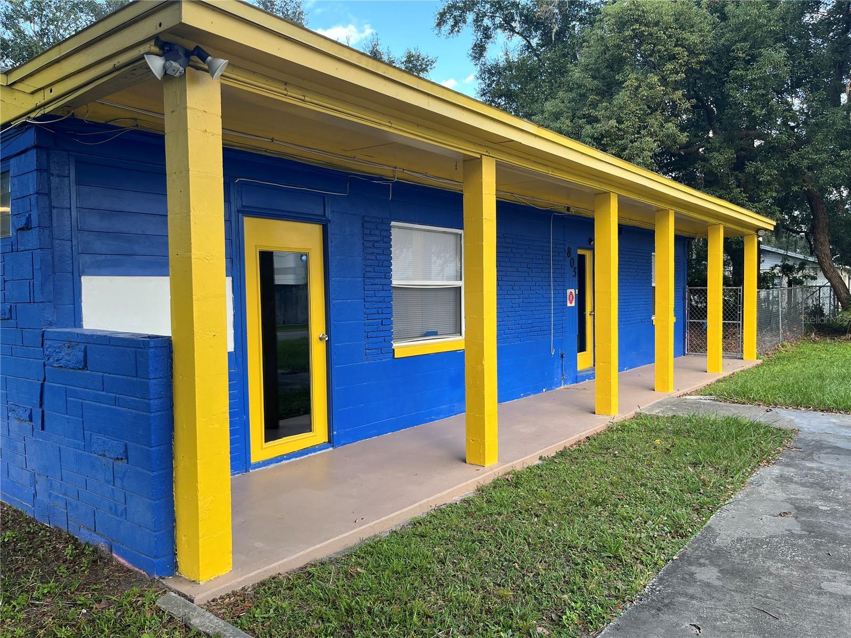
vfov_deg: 53.1
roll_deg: +1.8
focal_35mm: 26
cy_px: 319
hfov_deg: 67.3
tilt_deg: -1.8
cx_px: 426
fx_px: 639
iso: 40
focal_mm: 5.1
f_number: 1.6
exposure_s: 1/235
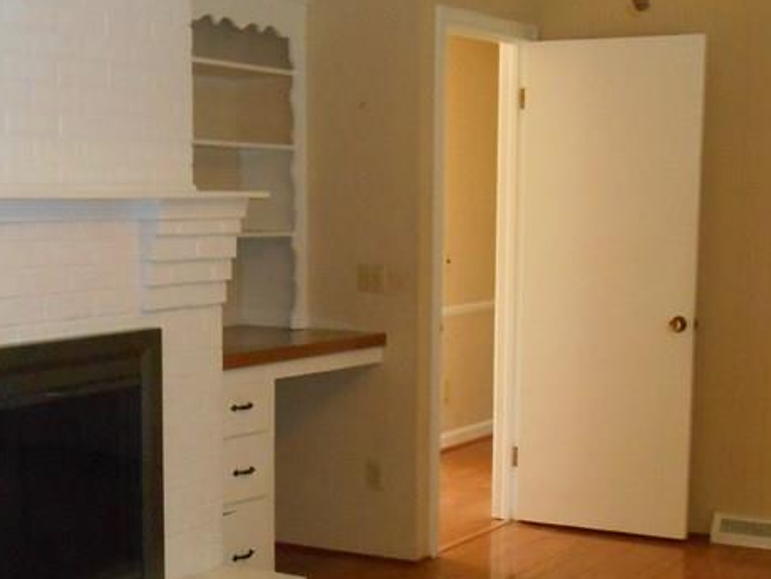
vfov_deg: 21.1
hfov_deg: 28.2
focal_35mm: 69
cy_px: 451
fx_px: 1537
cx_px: 384
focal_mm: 5.5
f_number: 3.6
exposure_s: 1/25
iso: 720
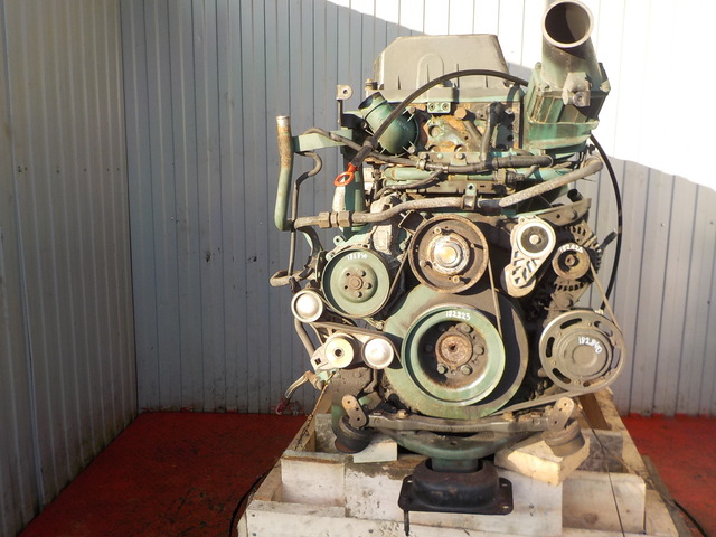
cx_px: 358
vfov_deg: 46.8
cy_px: 268
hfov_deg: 60.0
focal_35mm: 30
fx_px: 621
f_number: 3.3
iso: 125
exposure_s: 1/250
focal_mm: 4.1
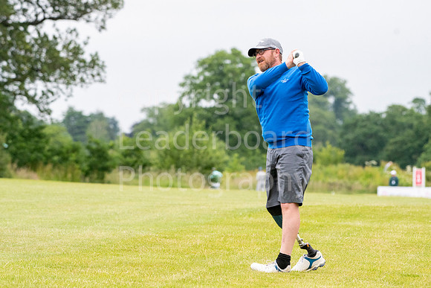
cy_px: 144
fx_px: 4311
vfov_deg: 3.8
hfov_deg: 5.7
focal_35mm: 360
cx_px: 216
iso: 1250
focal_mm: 240
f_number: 7.1
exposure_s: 1/1600
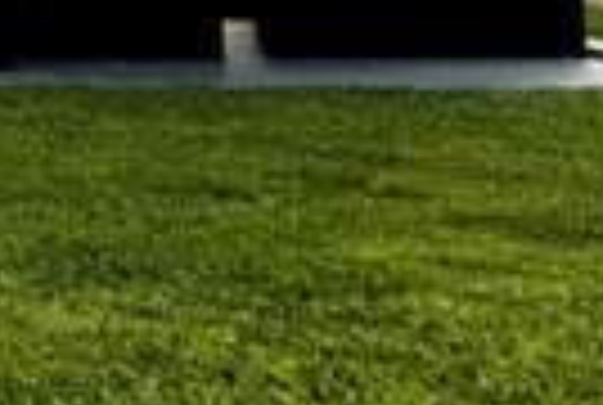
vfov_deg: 10.9
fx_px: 1931
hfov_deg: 15.9
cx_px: -378
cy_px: -398
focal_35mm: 115
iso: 80
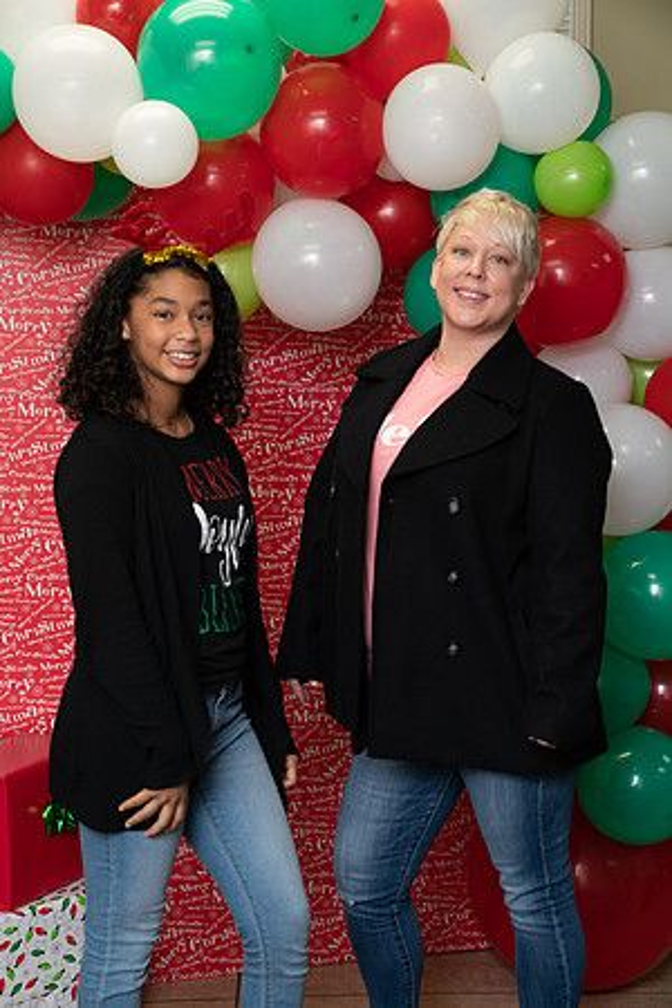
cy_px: 504
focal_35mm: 70
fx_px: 1960
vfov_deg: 28.8
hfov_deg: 19.5
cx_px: 336
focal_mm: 70
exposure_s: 1/80
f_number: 5
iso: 400
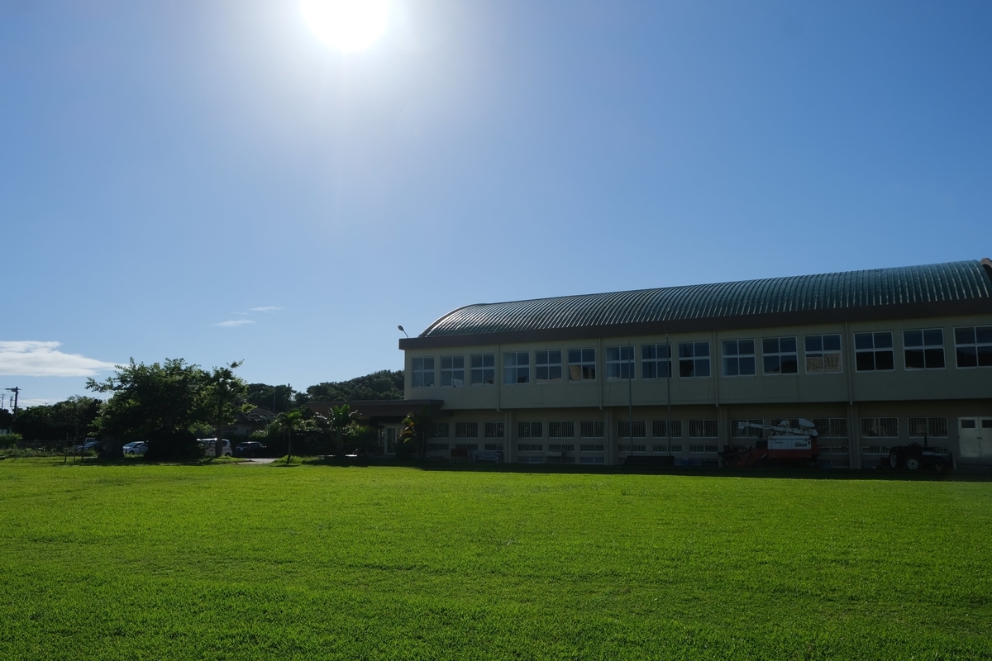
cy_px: 330
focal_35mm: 27
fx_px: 744
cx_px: 496
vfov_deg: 47.9
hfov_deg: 67.4
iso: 320
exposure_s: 1/1100
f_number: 8
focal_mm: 18
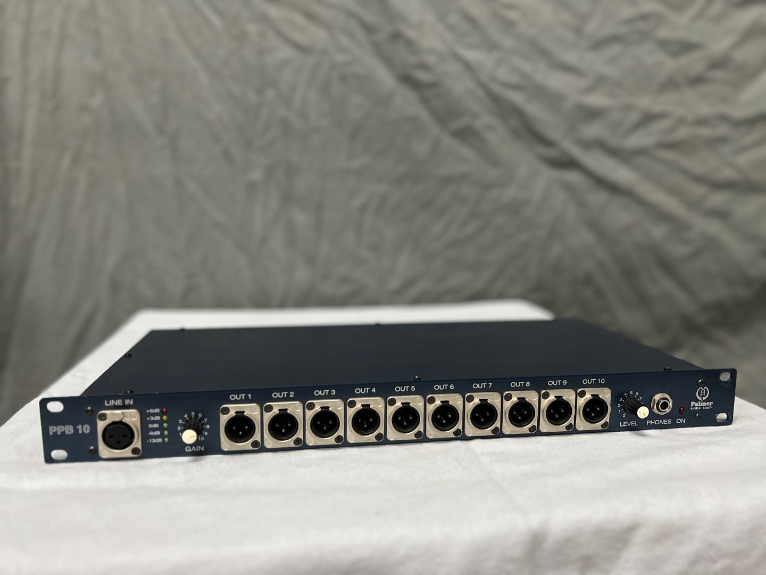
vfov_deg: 53.1
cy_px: 288
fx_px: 575
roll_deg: -0.5
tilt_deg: -8.2
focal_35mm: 26
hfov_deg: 67.3
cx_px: 383
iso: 320
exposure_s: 1/50
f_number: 1.5
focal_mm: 5.7
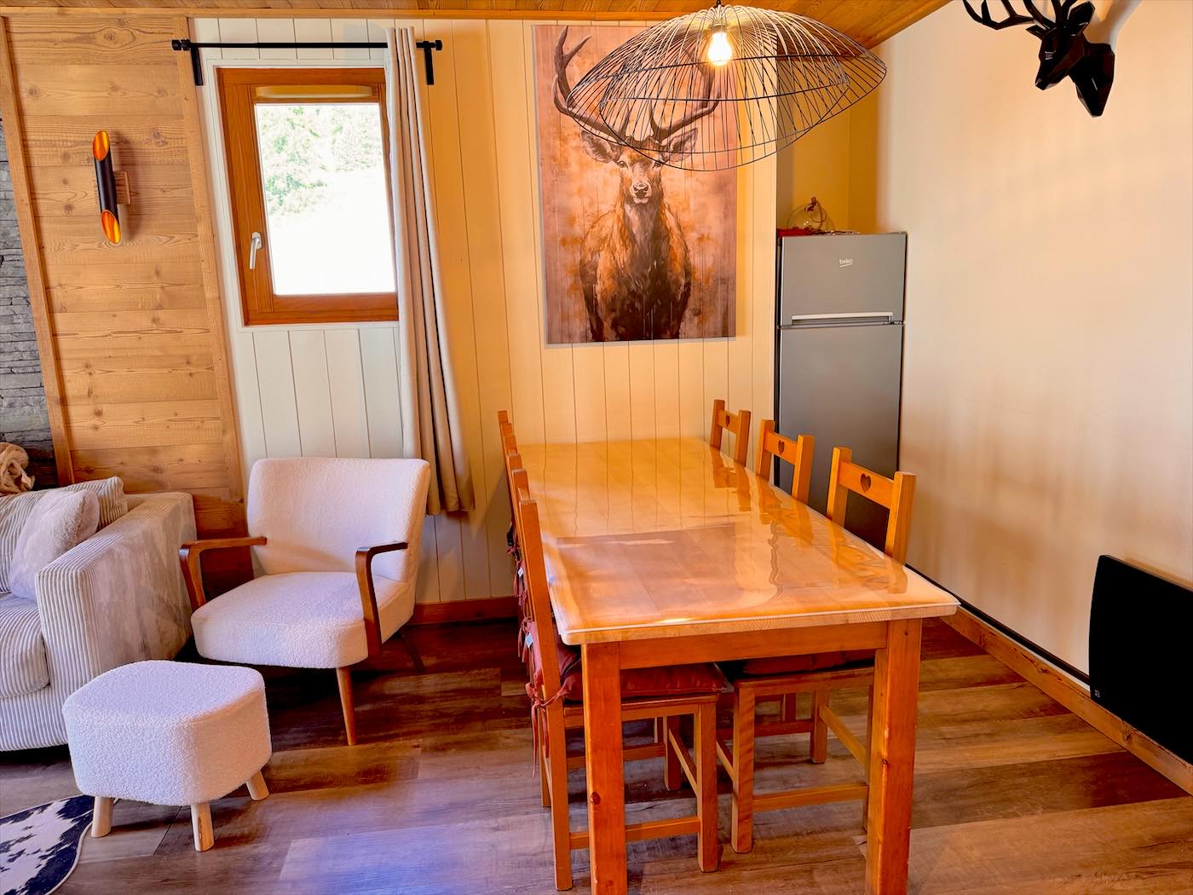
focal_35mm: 24
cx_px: 596
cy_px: 448
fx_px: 827
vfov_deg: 56.8
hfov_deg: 71.6
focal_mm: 6.76
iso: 160
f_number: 1.78
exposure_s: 1/50
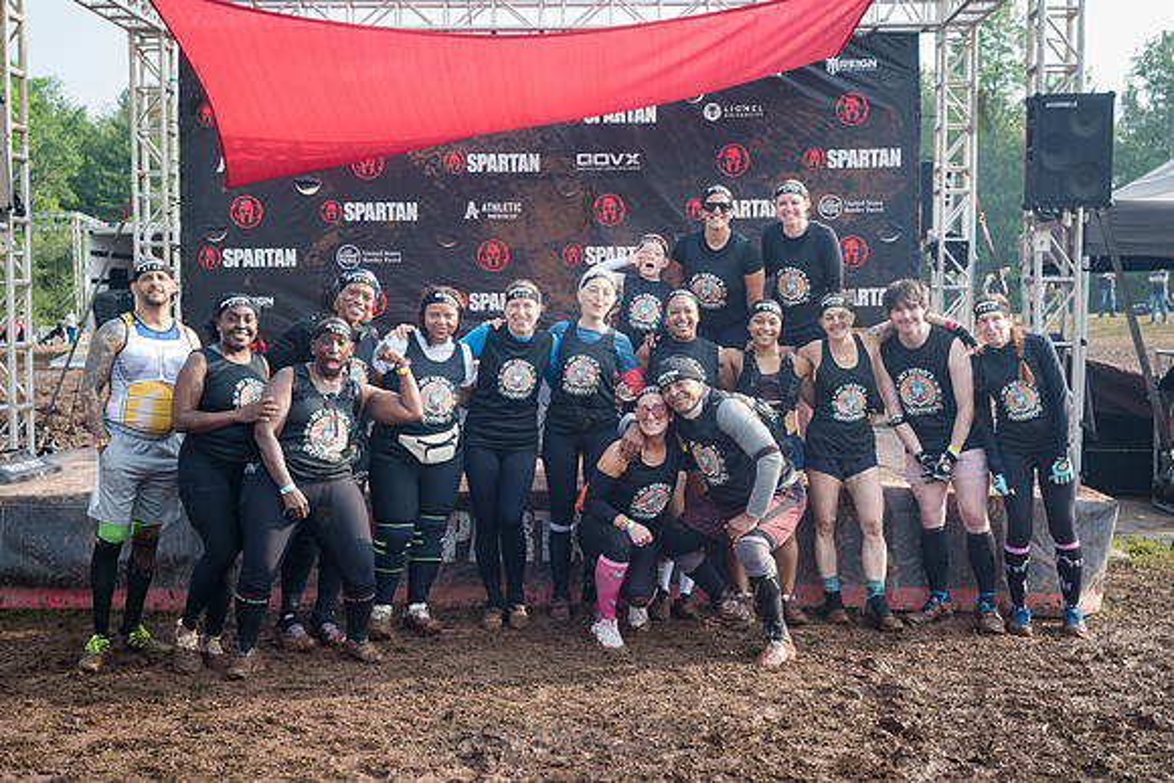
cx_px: 624
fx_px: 1385
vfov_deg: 31.6
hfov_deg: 45.9
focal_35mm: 42
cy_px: 383
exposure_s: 1/320
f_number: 5.6
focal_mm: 35
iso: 250
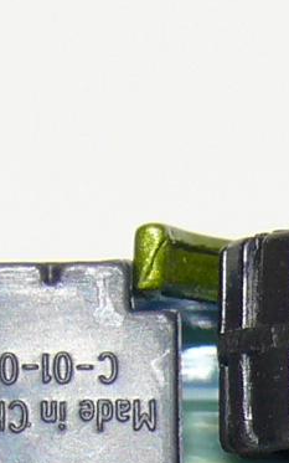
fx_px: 6190
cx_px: -40
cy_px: 598
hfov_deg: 2.7
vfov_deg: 4.3
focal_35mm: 491
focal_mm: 13.8
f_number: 4
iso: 100
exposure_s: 1/30
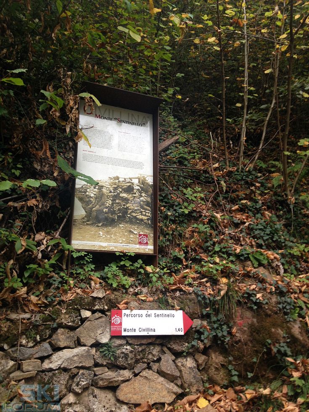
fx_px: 393
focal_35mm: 33
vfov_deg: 55.4
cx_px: 154
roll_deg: +0.3
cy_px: 206
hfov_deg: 42.9
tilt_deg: +17.7
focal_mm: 4.12
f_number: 2.4
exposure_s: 1/20
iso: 64
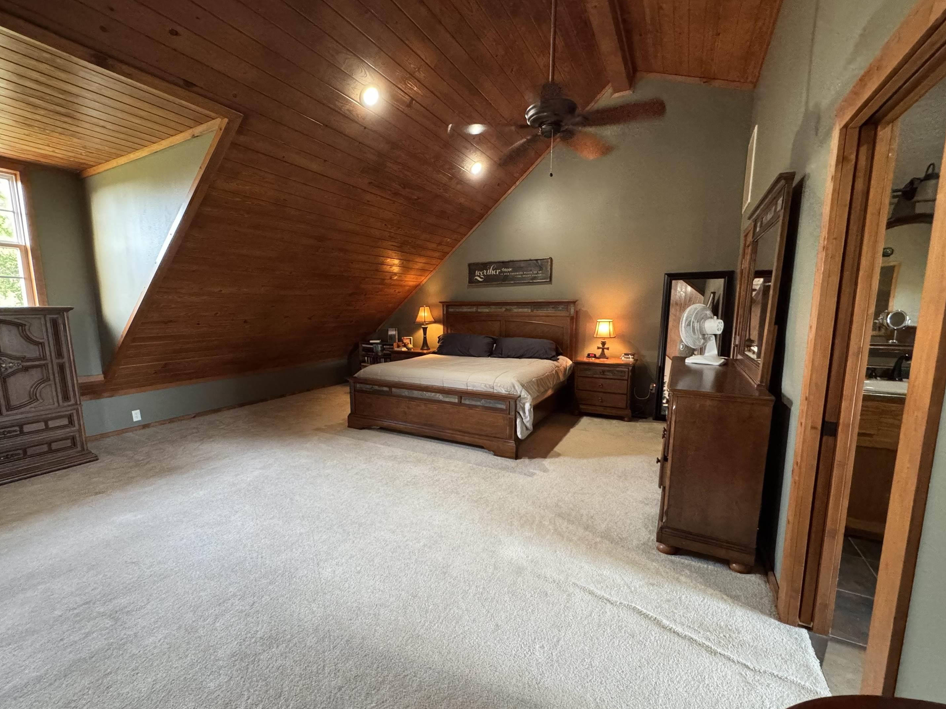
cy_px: 373
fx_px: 410
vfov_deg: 81.7
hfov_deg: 98.1
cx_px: 444
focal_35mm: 15
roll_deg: -0.5
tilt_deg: -9.8
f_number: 2.2
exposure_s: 1/60
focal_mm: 2.22
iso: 1000
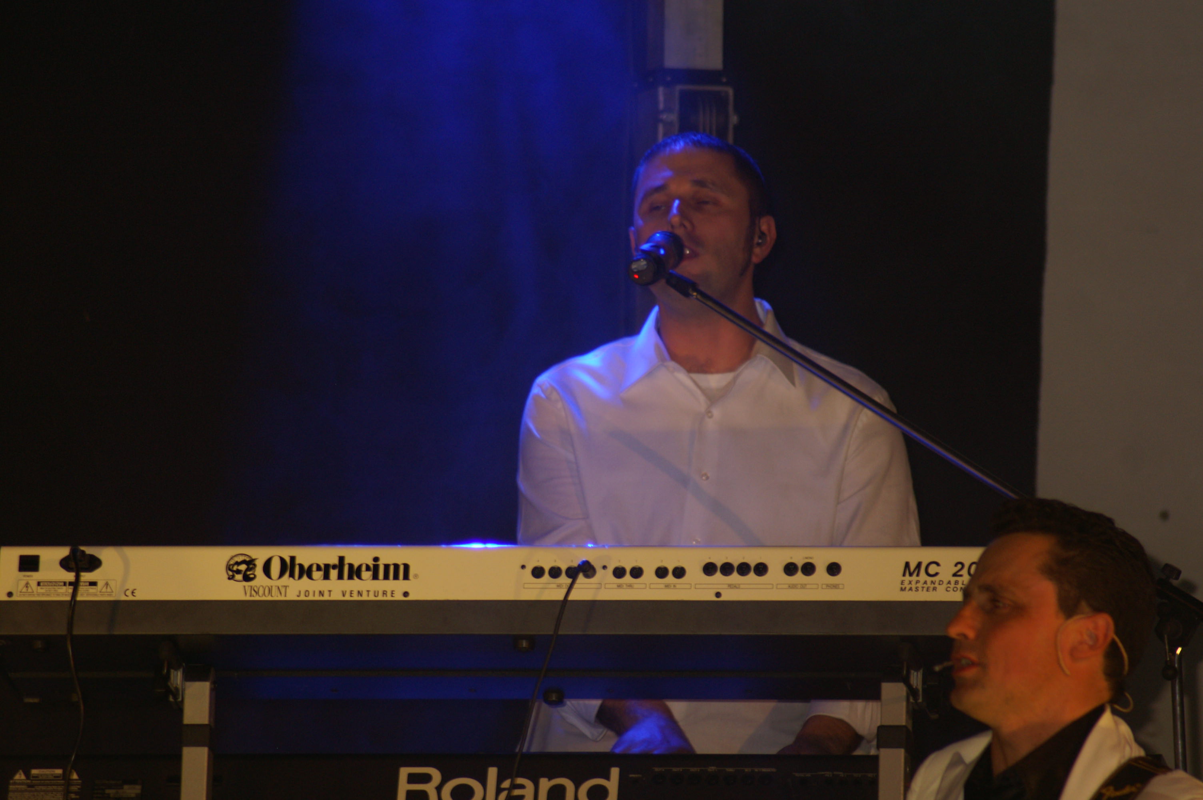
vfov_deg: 3.0
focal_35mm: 450
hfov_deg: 4.6
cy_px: 400
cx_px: 602
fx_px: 15024
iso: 400
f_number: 5.6
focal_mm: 300
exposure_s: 1/60
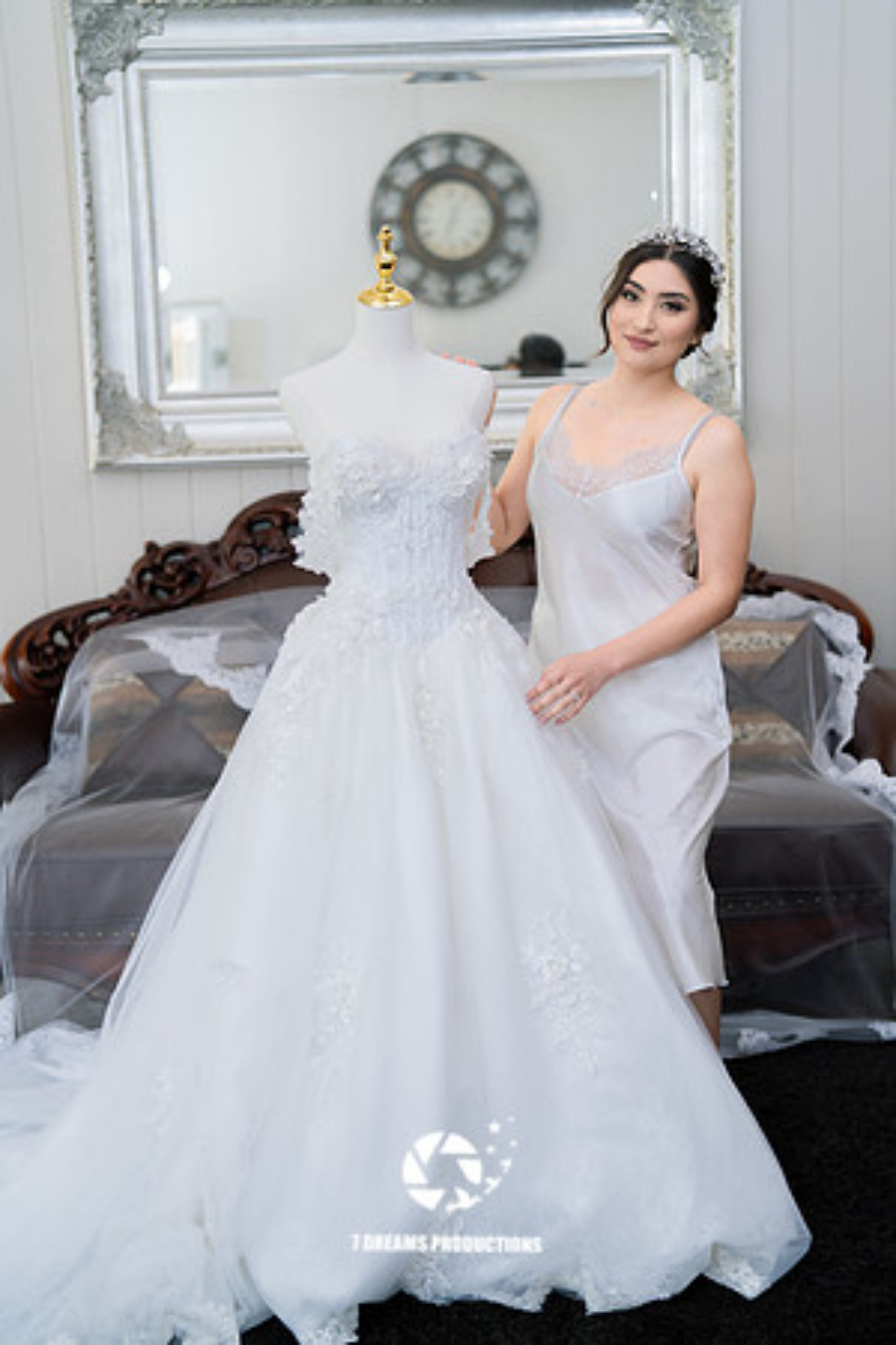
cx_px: 448
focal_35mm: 50
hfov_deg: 27.0
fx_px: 1867
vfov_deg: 39.6
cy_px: 672
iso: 640
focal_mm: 50
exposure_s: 1/200
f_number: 2
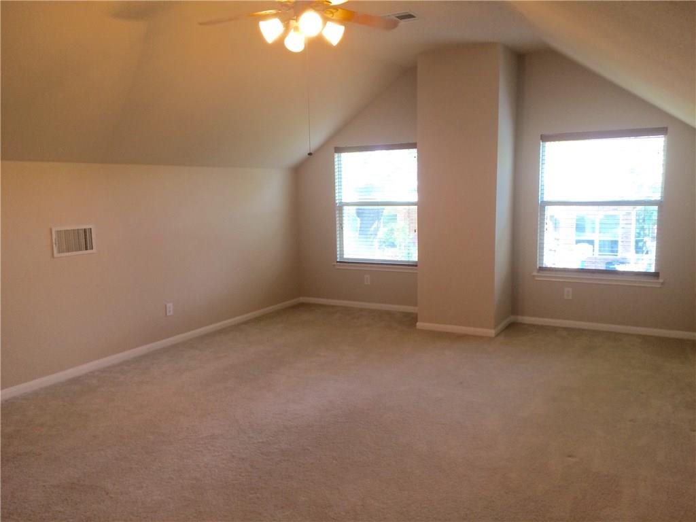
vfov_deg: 48.2
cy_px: 261
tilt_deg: -6.2
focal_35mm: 29
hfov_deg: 61.7
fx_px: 583
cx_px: 348
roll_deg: +1.5
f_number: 2.2
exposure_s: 1/30
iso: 64
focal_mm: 4.15
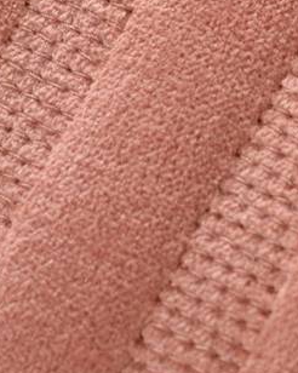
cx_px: 555
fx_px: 4260
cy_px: -279
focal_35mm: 386
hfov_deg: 4.0
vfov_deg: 5.0
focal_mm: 120
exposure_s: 1/125
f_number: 11
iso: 200
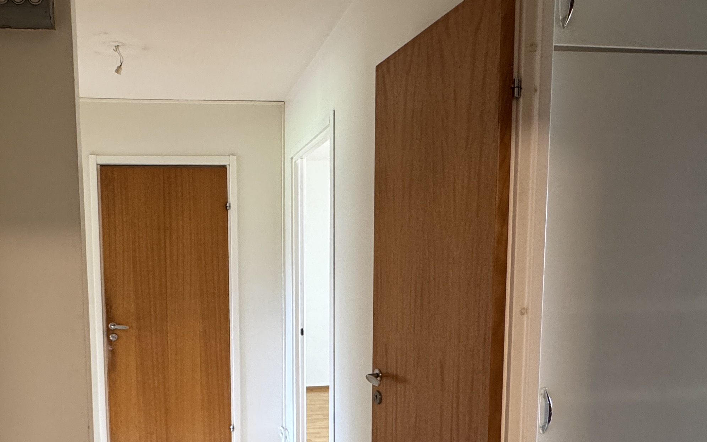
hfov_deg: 61.3
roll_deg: +0.8
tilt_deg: -5.3
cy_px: 323
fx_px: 578
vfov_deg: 40.8
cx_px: 233
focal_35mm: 30
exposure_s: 1/50
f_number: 2.2
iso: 320
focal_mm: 2.22
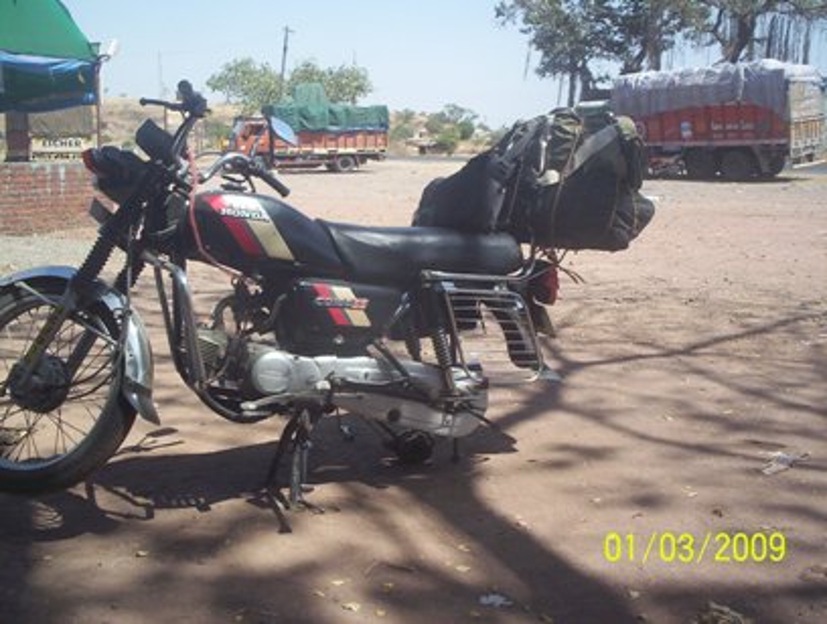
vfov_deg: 37.9
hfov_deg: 48.9
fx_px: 910
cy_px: 312
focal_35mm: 38
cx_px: 414
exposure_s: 1/441
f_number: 4.5
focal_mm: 4.99
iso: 100
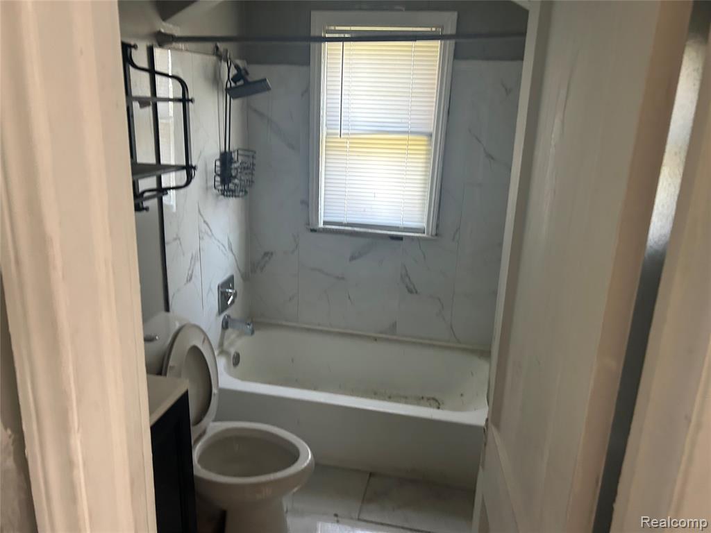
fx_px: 534
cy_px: 266
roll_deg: -0.7
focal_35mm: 26
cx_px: 356
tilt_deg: -14.7
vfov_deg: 53.1
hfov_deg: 67.3
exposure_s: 1/60
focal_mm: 5.7
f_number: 1.5
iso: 200
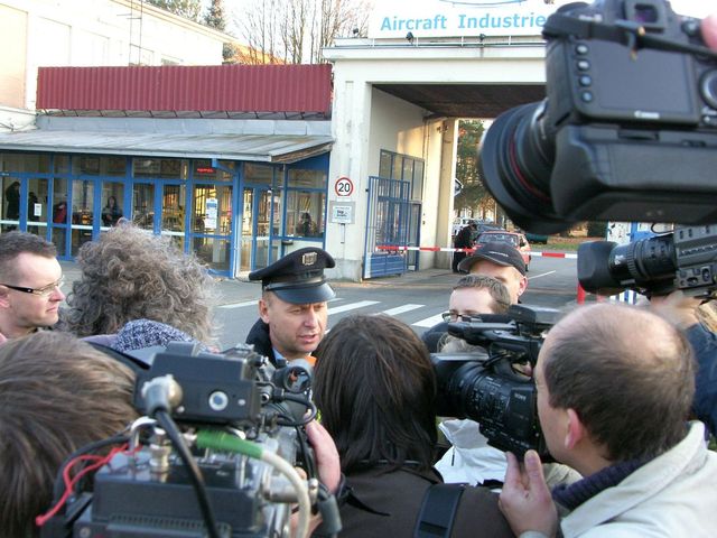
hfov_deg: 42.1
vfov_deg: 32.2
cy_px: 269
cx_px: 358
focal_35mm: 45
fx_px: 932
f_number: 4
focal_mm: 11.5
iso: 200
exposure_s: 1/125
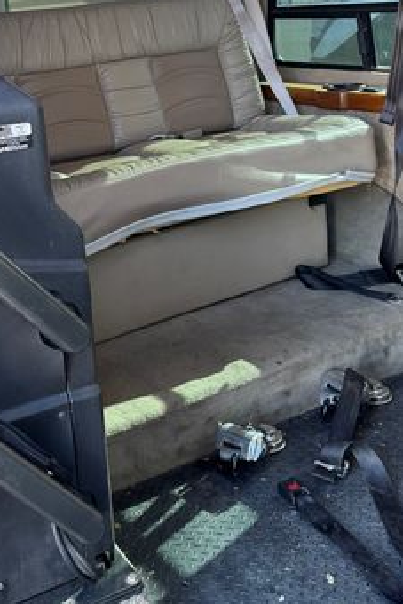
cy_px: 153
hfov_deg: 28.6
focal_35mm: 47
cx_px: 158
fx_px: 788
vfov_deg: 40.7
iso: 200
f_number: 1.78
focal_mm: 6.76
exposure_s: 1/123
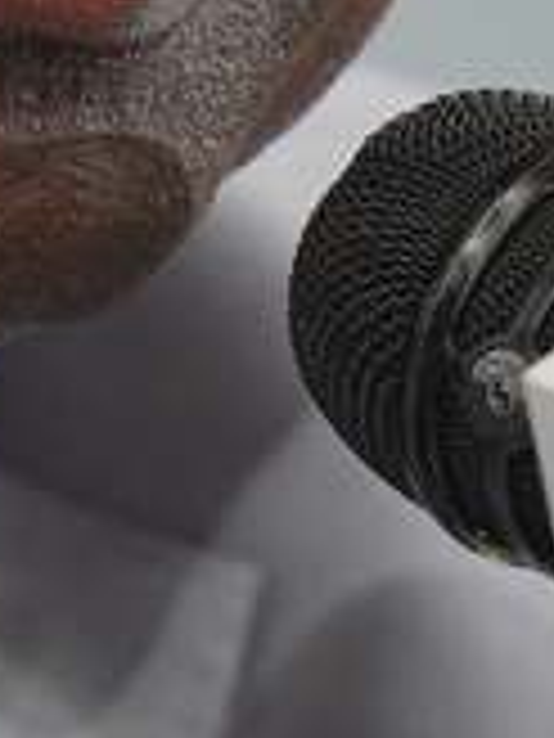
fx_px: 76884
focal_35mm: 3603
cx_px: -284
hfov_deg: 0.4
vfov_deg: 0.6
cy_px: -488
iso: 500
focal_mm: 400
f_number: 2.8
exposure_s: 1/160
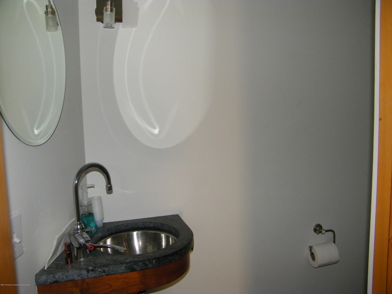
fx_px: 317
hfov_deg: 63.4
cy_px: 147
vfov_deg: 49.7
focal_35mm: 28
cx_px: 196
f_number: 3.5
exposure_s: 1/30
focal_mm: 5
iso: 200
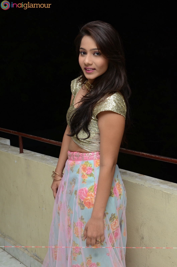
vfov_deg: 37.9
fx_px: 389
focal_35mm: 52
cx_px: 88
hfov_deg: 25.6
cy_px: 134
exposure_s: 1/125
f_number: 6.3
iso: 1000
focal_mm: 35
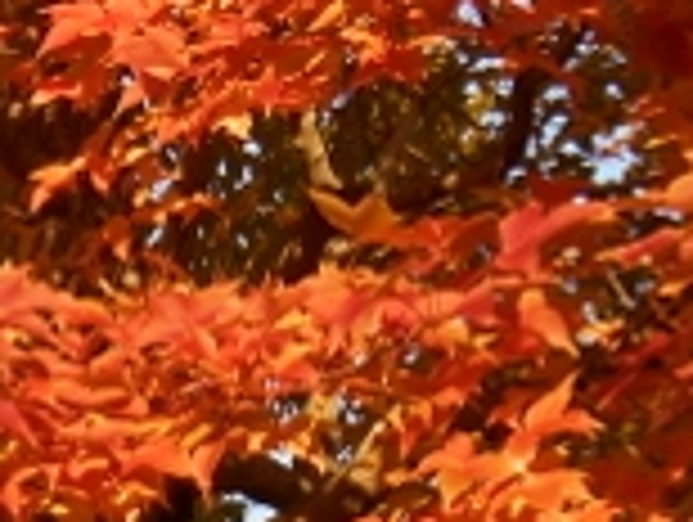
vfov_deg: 12.2
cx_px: -450
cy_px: 1026
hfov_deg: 16.1
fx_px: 2165
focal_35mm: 108
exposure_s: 1/200
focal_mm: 4.7
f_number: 3.4
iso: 80
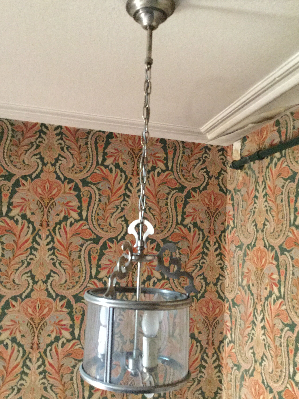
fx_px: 392
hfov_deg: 41.8
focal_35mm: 34
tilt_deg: +6.9
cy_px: 197
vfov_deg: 54.0
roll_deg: -4.5
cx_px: 137
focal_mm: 3.3
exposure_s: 1/17
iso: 500
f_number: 2.4
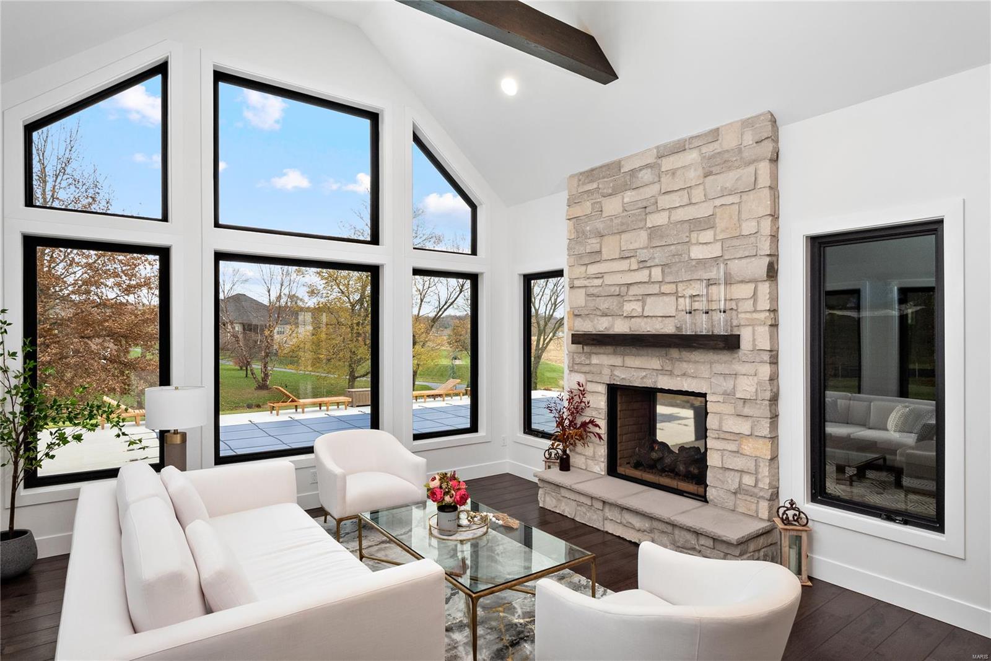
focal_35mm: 20
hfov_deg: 84.0
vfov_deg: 61.9
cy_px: 330
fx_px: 551
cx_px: 496
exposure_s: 1/125
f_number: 9
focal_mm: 10
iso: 640
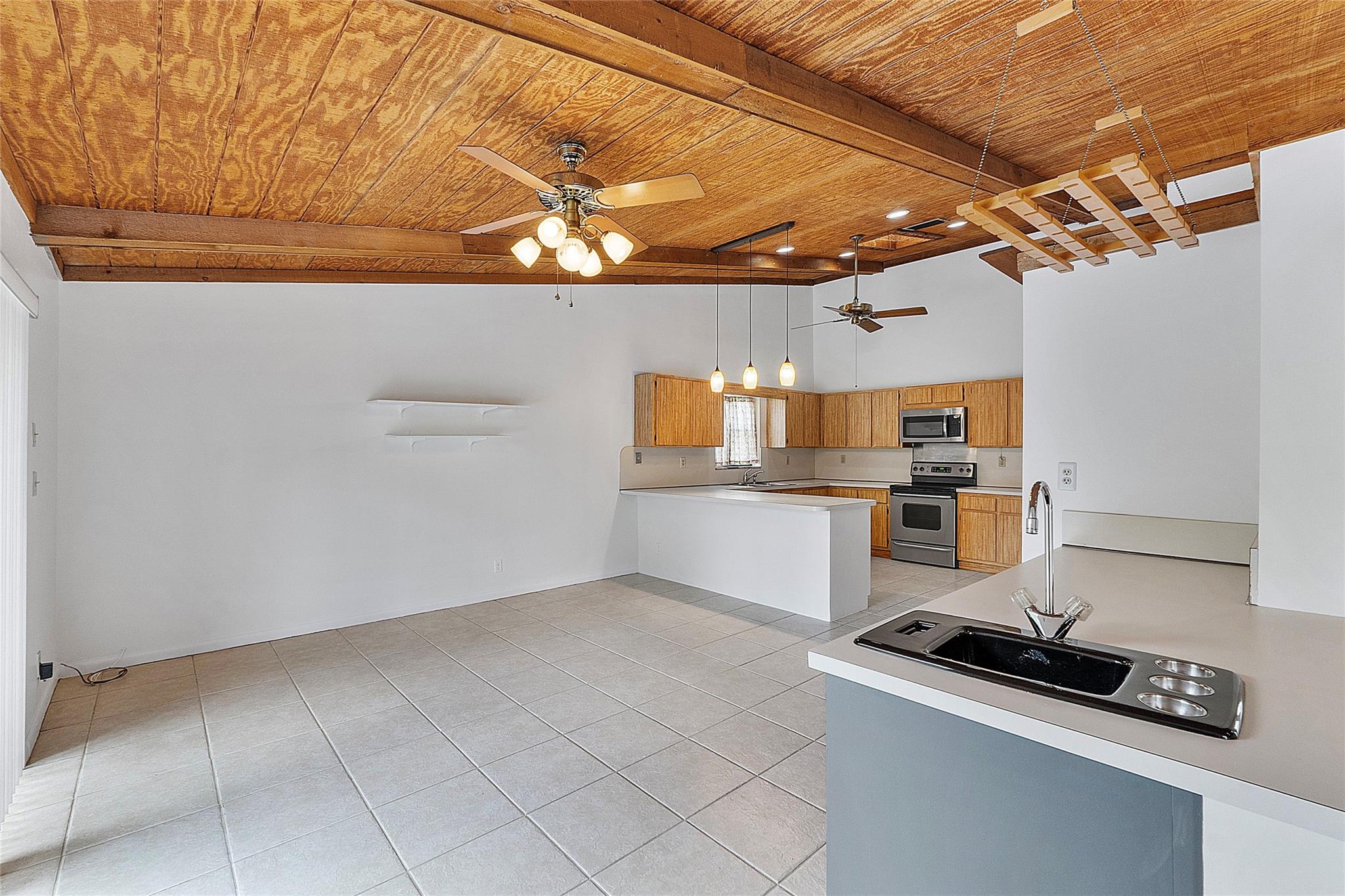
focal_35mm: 15
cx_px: 672
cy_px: 448
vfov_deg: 77.3
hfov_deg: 100.4
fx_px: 560
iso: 250
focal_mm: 10
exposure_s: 1/8
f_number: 9
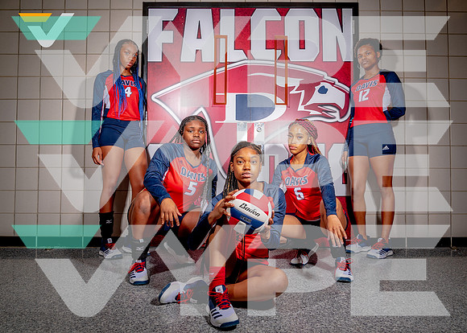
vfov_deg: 50.9
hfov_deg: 67.4
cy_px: 166
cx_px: 233
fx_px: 350
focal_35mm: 26
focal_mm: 24
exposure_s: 1/125
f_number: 8
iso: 100
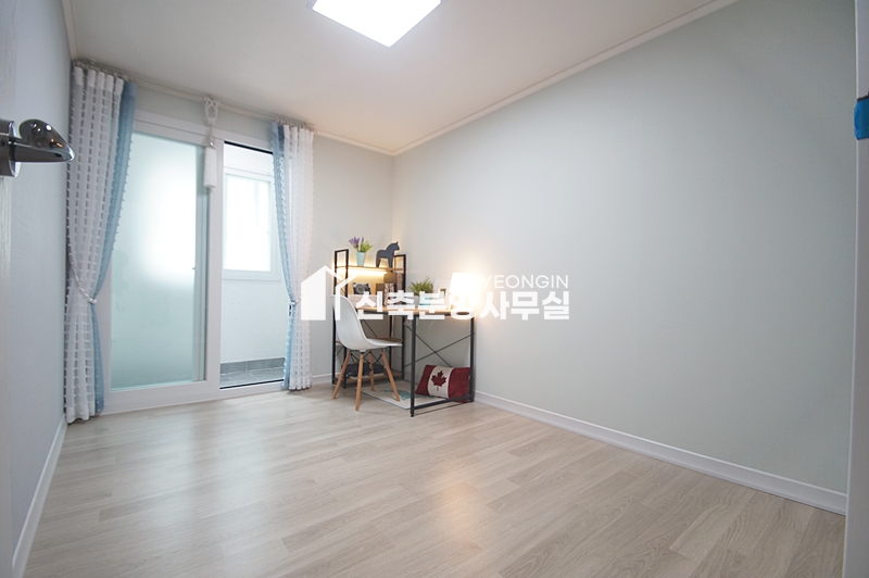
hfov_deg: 95.0
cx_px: 434
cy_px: 289
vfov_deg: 72.0
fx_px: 398
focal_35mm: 16
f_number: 3.5
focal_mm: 11
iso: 400
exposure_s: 1/50
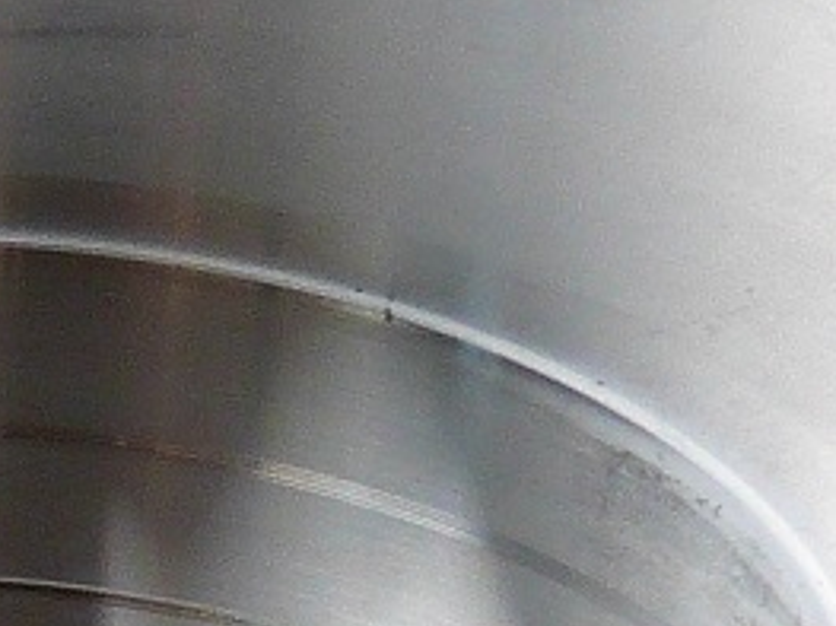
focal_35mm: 654
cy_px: 1335
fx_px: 15787
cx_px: -677
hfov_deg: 3.0
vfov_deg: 2.3
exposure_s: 1/125
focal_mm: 15.5
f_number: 4
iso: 100
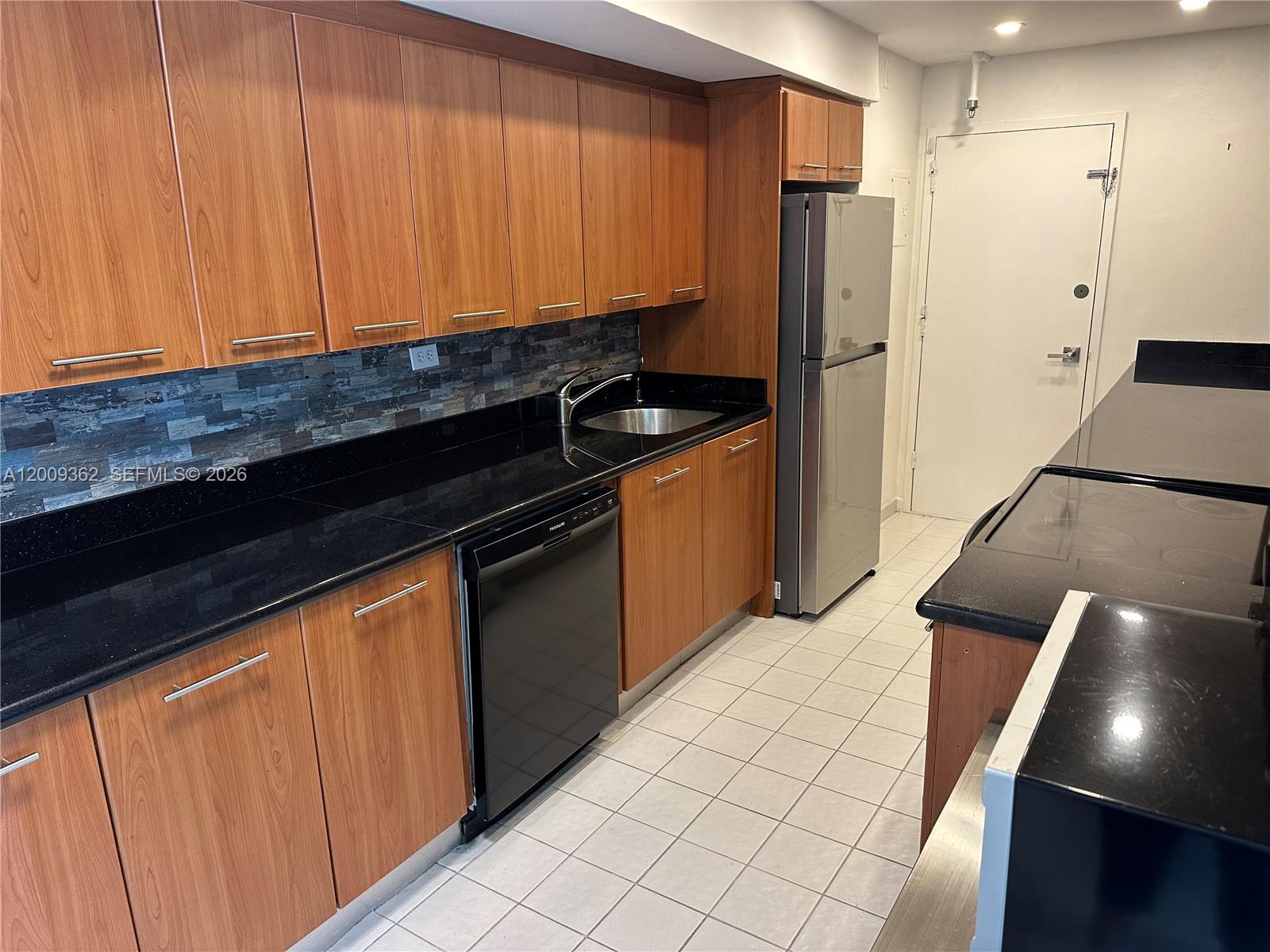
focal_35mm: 24
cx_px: 635
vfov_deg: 56.8
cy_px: 476
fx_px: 881
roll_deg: +1.3
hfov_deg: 71.6
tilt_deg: -15.9
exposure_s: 1/60
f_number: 1.78
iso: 200
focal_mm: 6.86
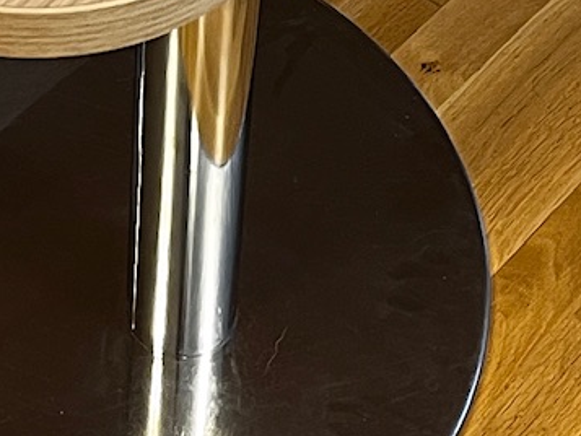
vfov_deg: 9.6
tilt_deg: -37.4
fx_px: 2502
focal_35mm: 149
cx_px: 229
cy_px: -299
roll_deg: -1.9
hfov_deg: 13.2
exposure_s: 1/50
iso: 125
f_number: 1.6
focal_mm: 5.1
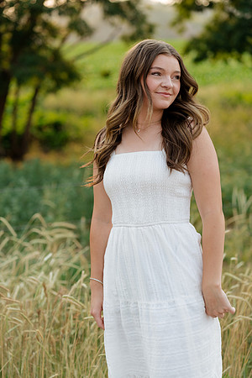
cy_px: 189
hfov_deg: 16.1
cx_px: 126
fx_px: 892
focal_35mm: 85
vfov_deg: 23.9
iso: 125
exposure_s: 1/250
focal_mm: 85
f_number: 3.2
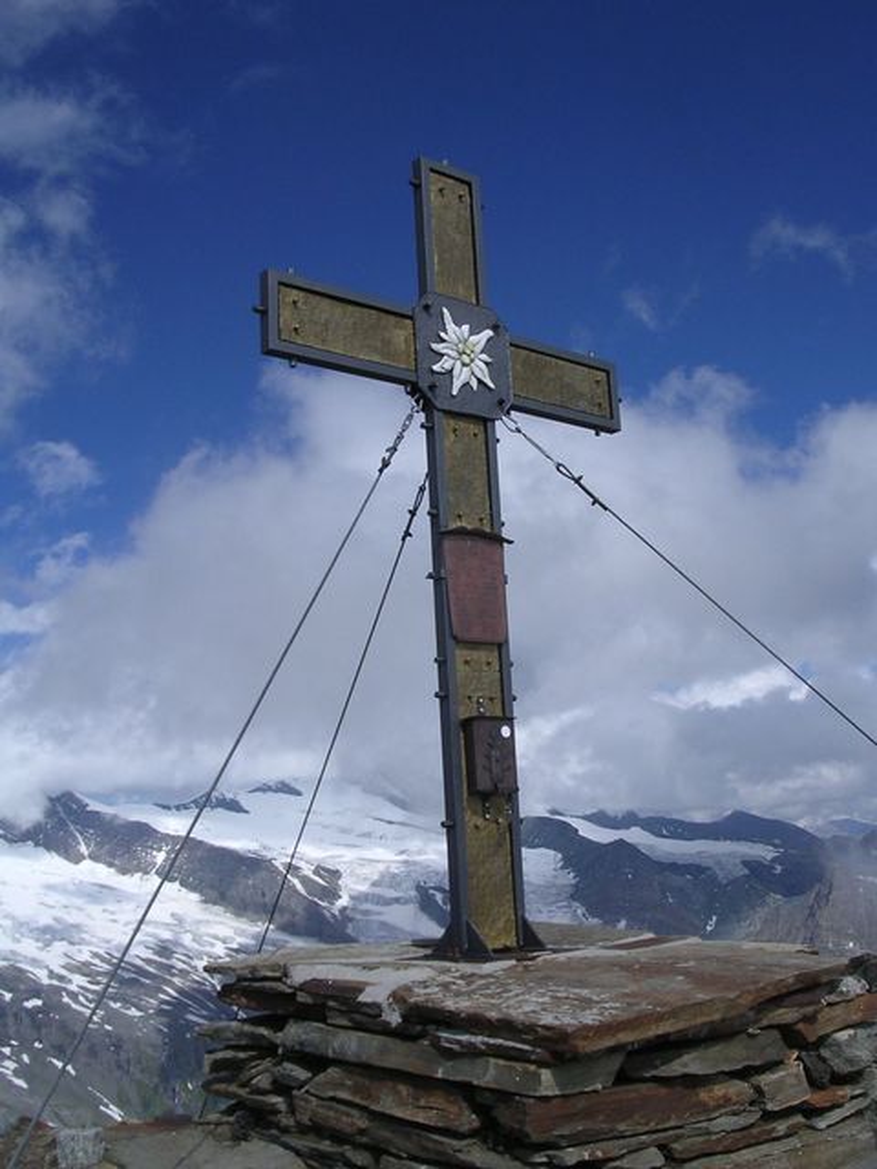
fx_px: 1284
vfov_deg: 49.0
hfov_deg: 37.7
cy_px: 584
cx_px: 438
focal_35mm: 38
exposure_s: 1/678
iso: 100
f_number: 5.6
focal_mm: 5.8
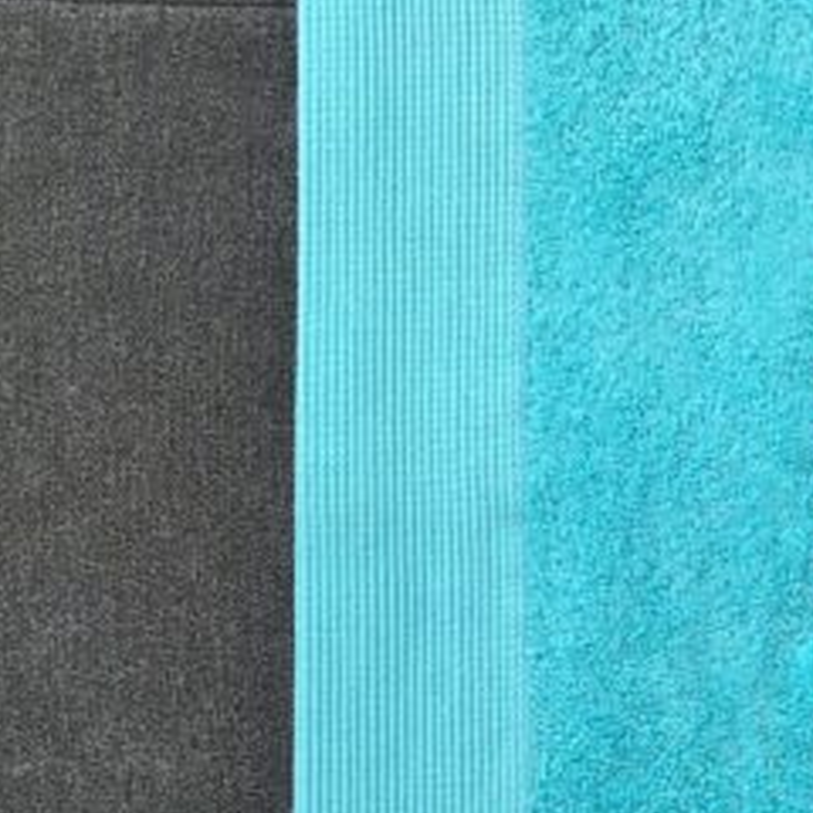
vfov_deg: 26.8
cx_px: 904
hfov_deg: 24.9
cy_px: 532
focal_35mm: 64
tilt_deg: -83.9
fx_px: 1701
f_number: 2.2
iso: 64
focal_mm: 4.15
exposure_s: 1/33
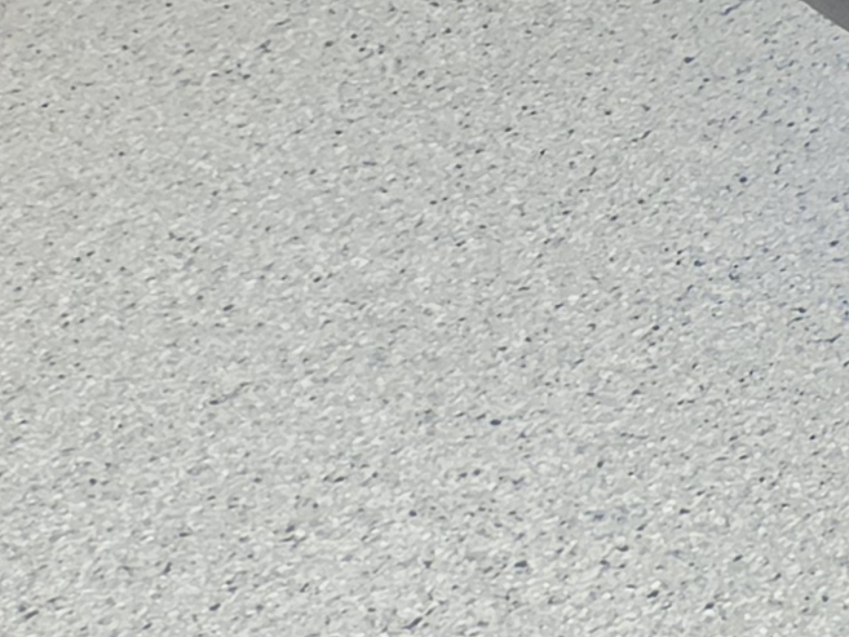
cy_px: -1085
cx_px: 2238
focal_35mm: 140
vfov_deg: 9.1
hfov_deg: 11.1
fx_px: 3434
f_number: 1.8
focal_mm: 5.4
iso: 200
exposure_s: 1/120
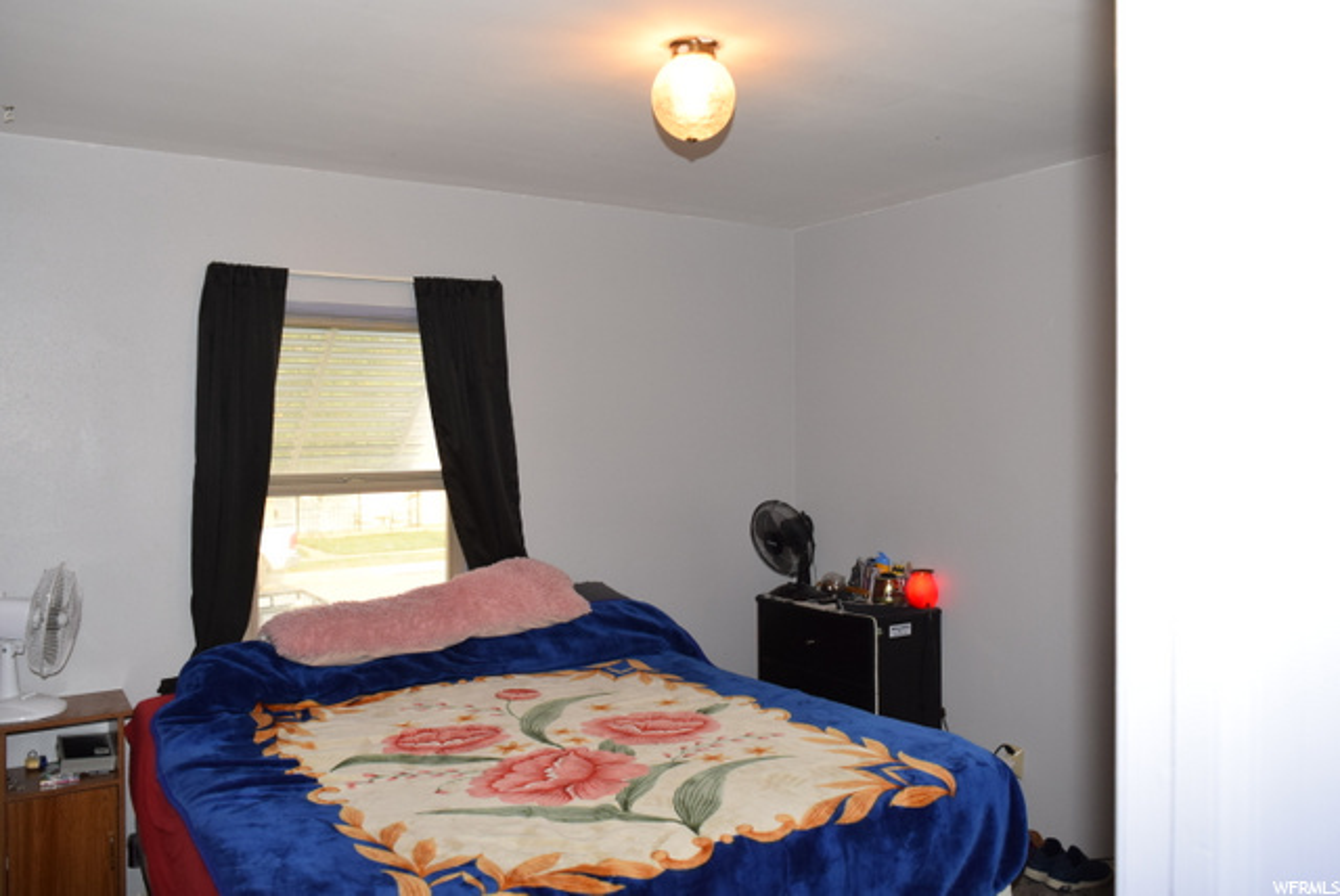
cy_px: 448
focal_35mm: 27
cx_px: 670
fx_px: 1006
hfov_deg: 67.3
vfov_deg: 48.0
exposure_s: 1/125
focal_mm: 18
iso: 800
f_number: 5.6
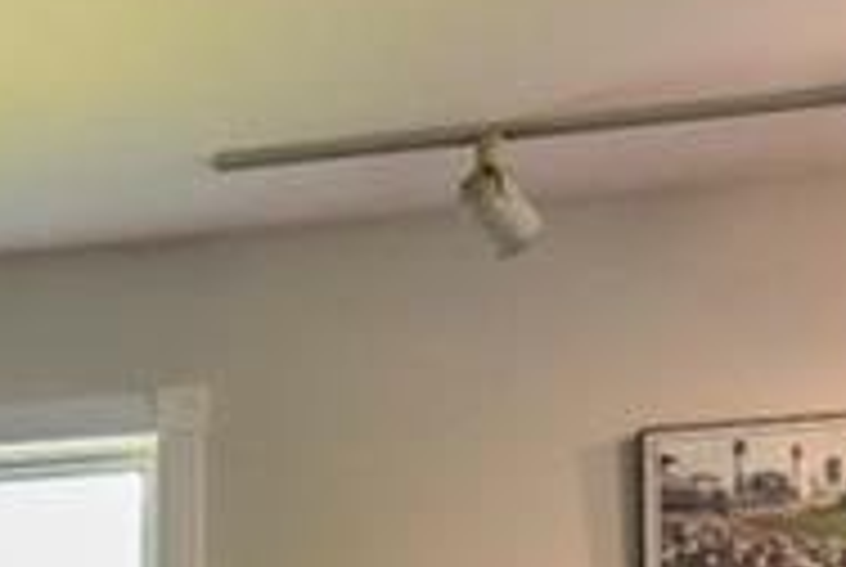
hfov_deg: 20.4
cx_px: -382
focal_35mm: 87
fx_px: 2048
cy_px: 1114
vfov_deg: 13.6
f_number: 5
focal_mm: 16
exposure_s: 1/100
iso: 2000
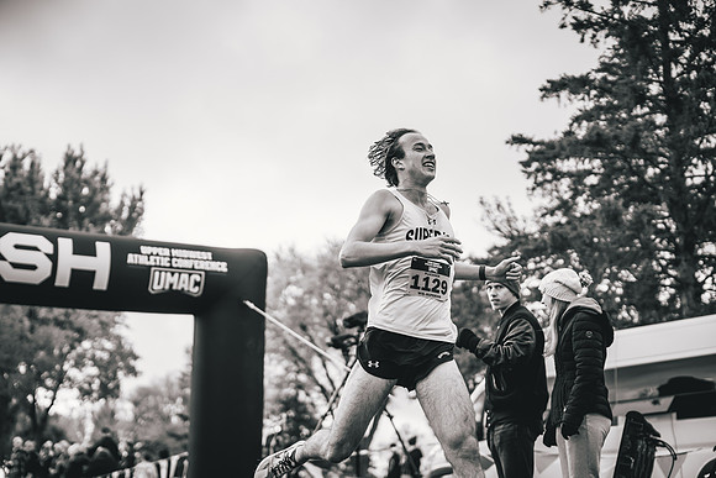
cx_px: 358
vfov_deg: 26.0
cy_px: 239
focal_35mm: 52
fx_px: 1034
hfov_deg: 38.2
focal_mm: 52
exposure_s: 1/3200
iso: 200
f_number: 2
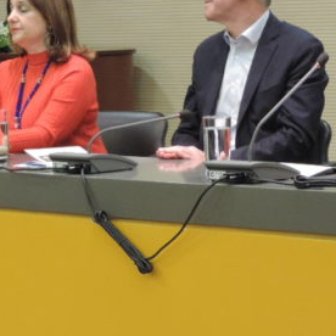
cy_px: 5
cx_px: 84
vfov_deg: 11.2
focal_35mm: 154
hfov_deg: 11.3
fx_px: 1691
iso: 400
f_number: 3.5
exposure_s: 1/20
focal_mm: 8.3
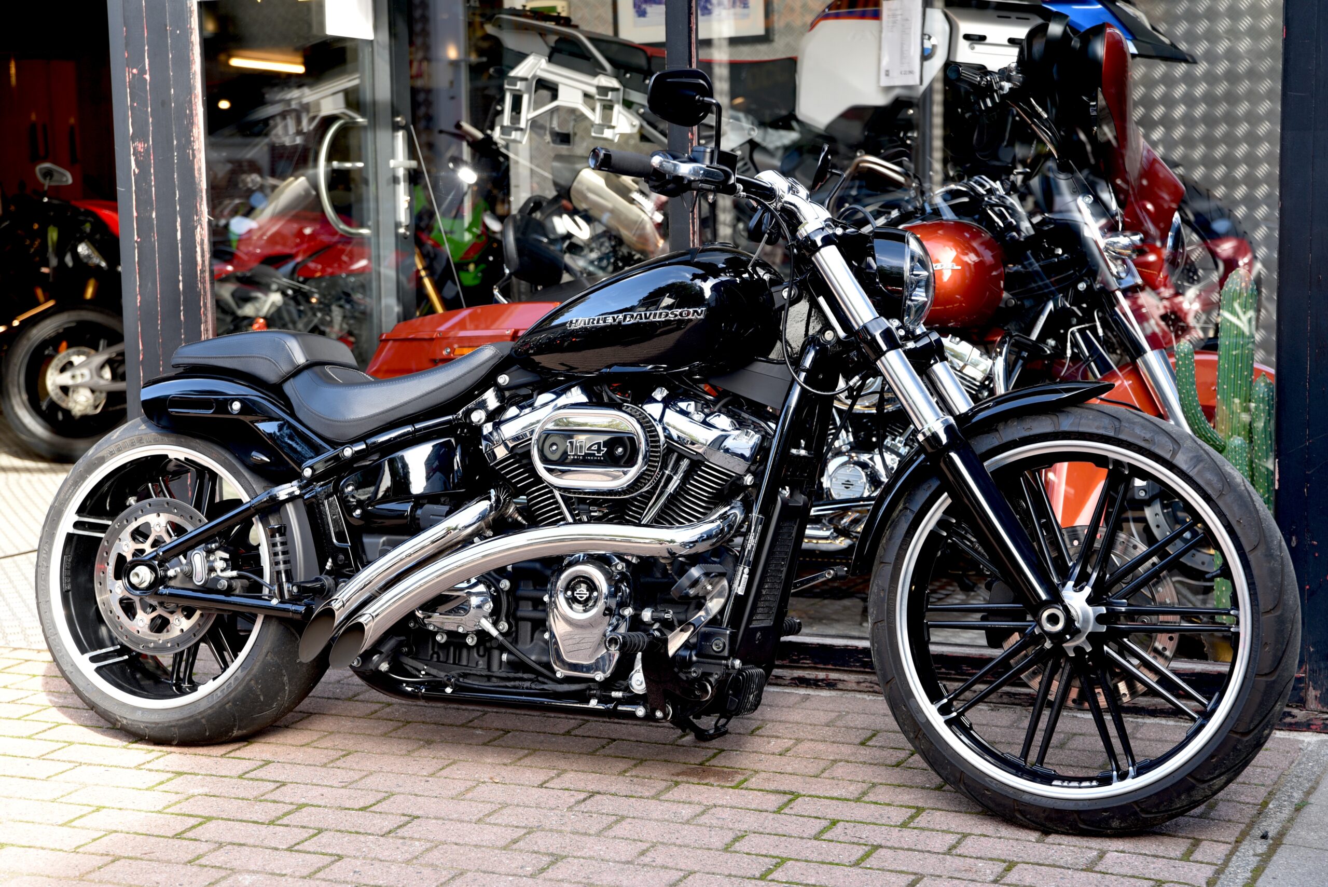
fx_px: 2288
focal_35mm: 62
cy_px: 444
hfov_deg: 32.4
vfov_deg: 21.9
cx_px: 664
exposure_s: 1/80
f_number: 4.5
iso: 200
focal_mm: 62
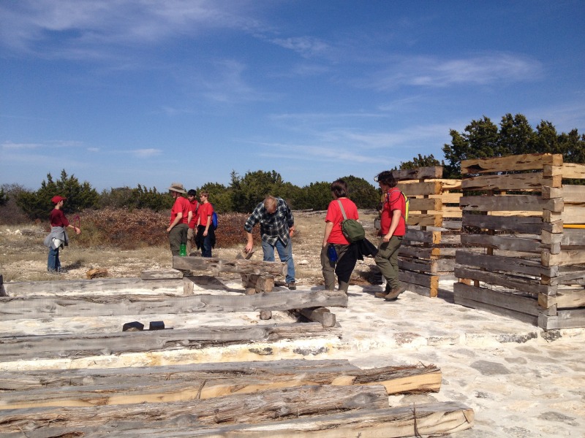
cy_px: 219
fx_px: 591
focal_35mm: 35
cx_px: 292
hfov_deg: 52.6
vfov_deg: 40.7
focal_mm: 4.28
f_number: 2.4
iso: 50
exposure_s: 1/2907
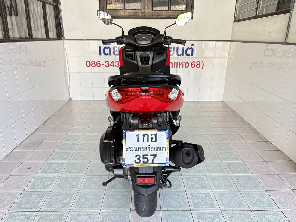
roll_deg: +0.4
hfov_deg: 67.3
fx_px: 222
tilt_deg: -18.2
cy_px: 111
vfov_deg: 53.1
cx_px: 148
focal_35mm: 26
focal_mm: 5.96
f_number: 1.6
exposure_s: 1/102
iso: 125
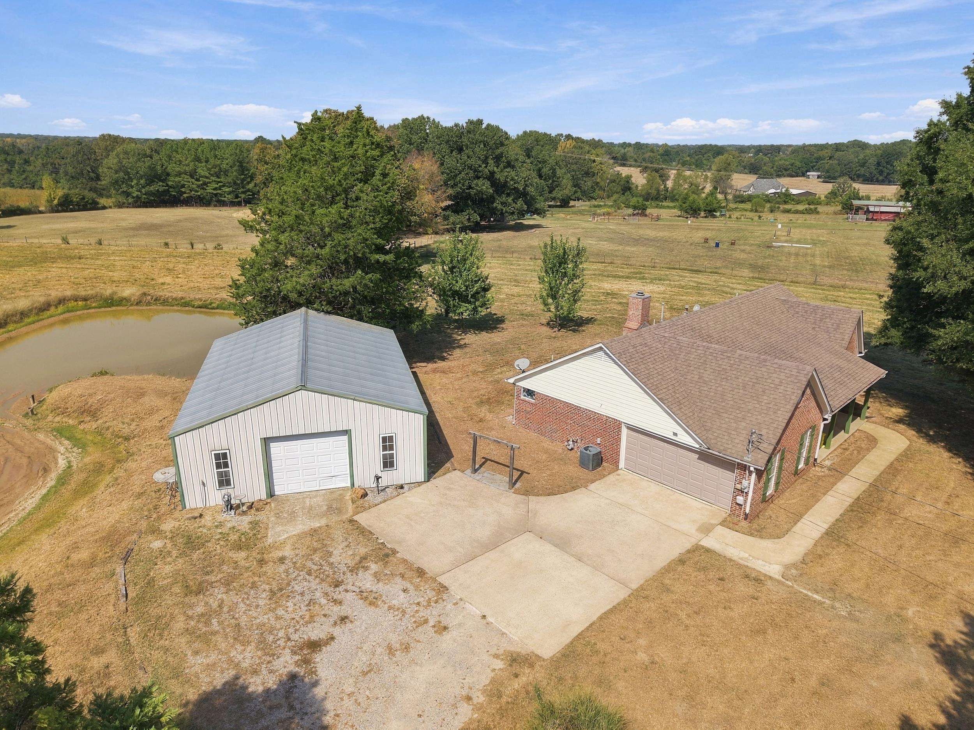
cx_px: 487
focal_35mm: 24
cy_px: 365
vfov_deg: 56.8
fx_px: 675
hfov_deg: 71.6
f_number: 1.8
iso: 100
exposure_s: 1/60
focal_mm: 8.7
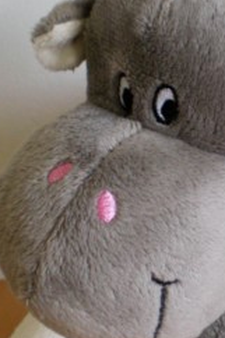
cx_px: 205
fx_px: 798
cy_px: 247
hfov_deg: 15.8
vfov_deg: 23.7
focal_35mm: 85
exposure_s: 1/46
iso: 200
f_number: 3.1
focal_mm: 6.3
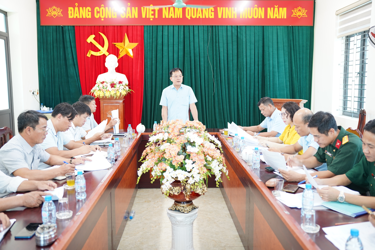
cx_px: 188
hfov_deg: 53.3
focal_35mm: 36
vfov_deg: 37.0
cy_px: 125
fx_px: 374
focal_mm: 35.9
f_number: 2.8
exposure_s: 1/40
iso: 800
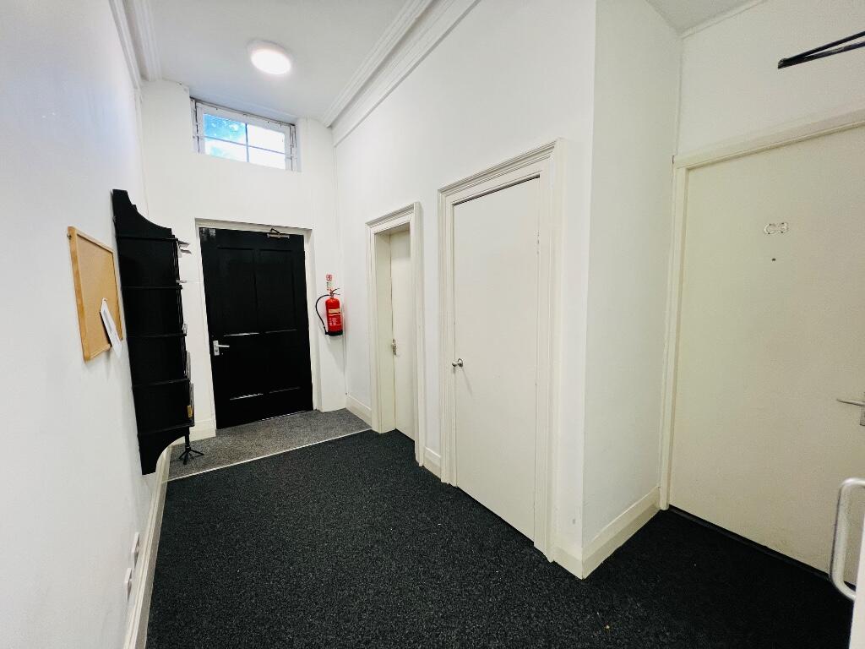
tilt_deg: -6.1
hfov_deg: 106.2
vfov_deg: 89.9
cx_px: 432
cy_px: 324
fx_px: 325
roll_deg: +0.9
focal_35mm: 13
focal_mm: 1.57
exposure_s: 1/50
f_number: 1.8
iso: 125
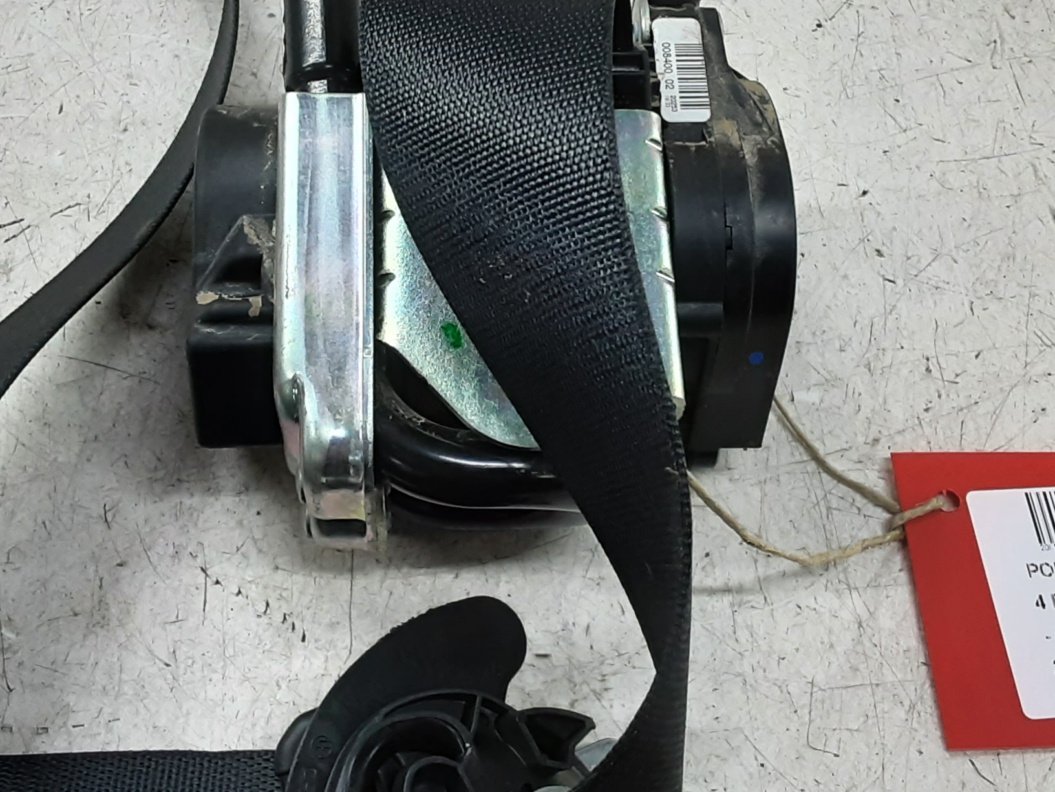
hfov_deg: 35.5
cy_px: 269
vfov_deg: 26.9
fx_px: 1646
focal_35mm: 54
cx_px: 485
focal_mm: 2.91
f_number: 1.9
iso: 100
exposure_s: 1/50
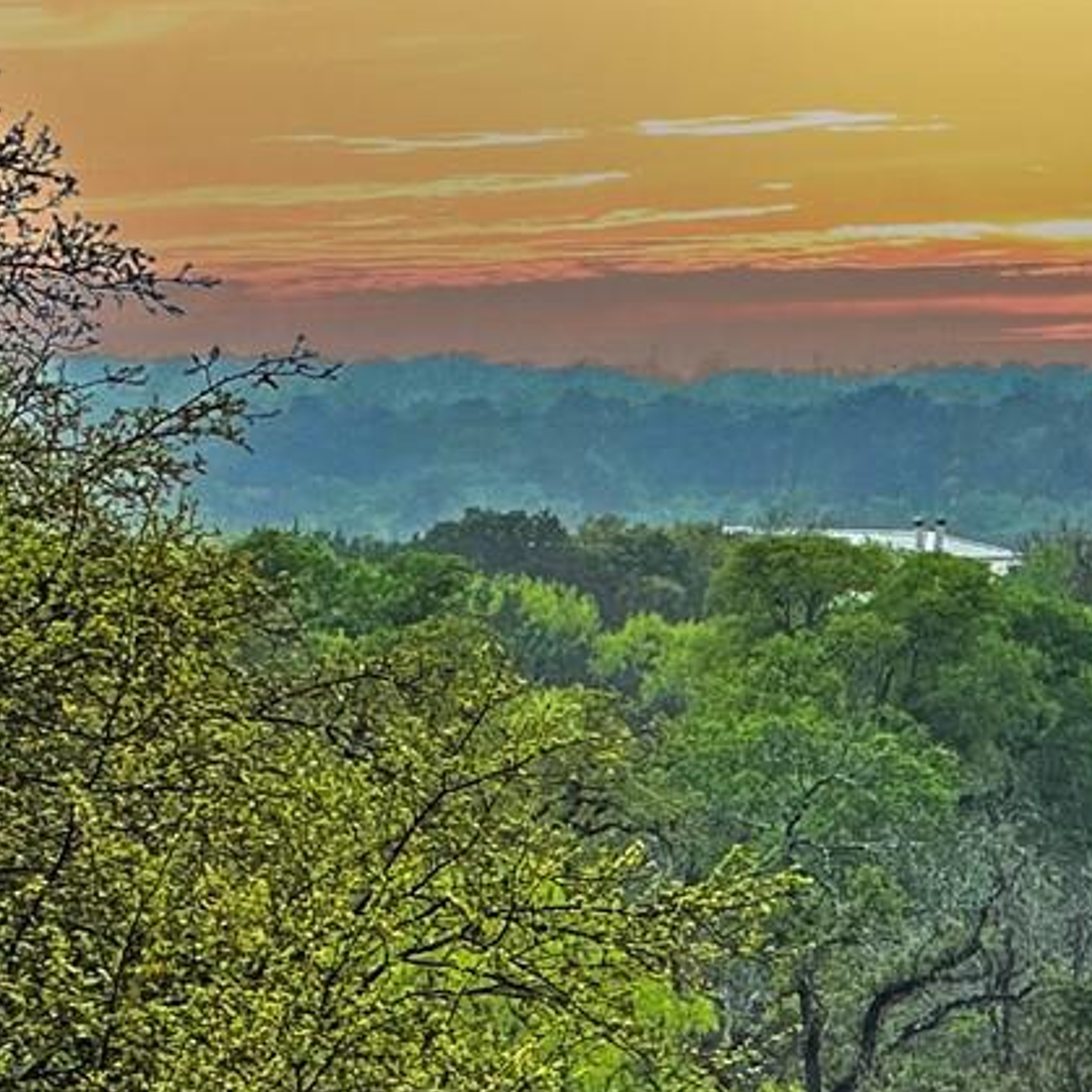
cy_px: 698
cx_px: 1209
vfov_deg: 5.3
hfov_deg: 5.2
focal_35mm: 333
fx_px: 11885
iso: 32
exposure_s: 1/296
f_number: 2.8
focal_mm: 9
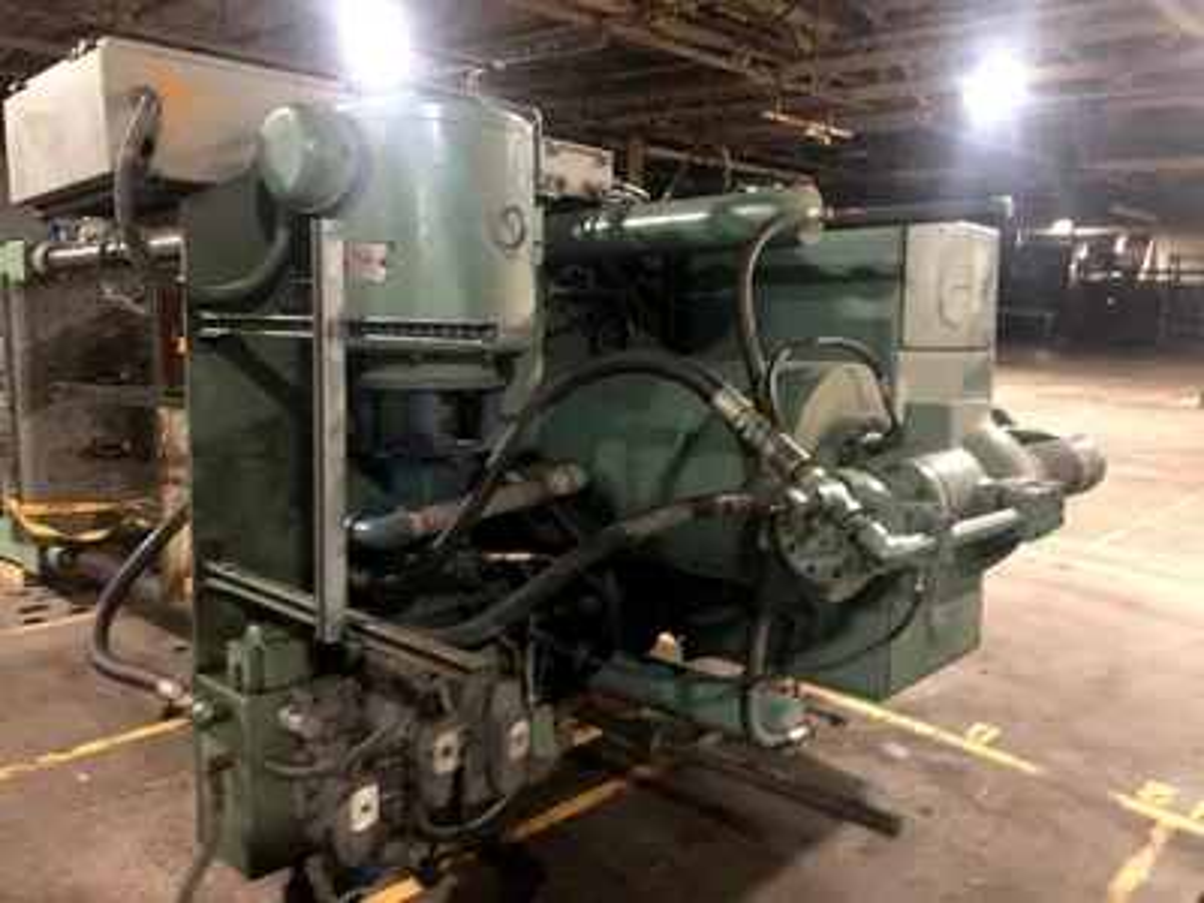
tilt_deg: -10.0
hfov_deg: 63.4
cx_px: 602
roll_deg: -2.2
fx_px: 974
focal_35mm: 28
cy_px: 452
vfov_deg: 49.7
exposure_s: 1/4
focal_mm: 4
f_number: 1.8
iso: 125
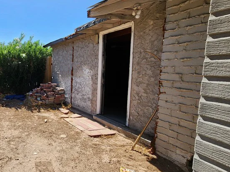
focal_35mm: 24
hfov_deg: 61.5
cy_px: 86
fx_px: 159
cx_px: 27
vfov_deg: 56.8
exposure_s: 1/1529
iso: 50
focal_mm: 2.2
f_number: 2.2
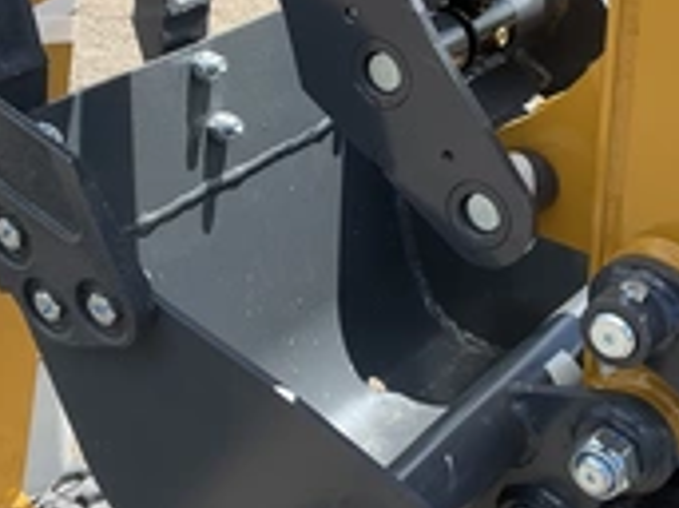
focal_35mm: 68
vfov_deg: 21.5
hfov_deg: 28.6
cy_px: 194
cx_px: 338
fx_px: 1333
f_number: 1.8
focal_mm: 3
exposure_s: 1/691
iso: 25
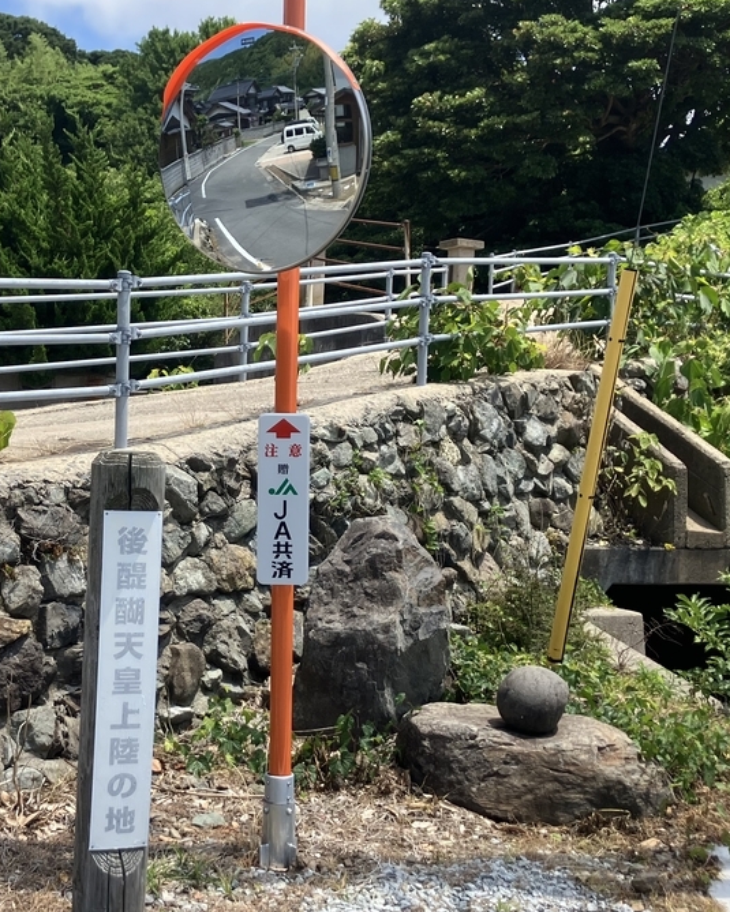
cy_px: 495
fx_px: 1324
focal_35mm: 49
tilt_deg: -1.5
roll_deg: -2.3
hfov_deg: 30.3
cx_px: 181
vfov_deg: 38.0
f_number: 1.8
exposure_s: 1/1350
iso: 32
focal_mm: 3.99
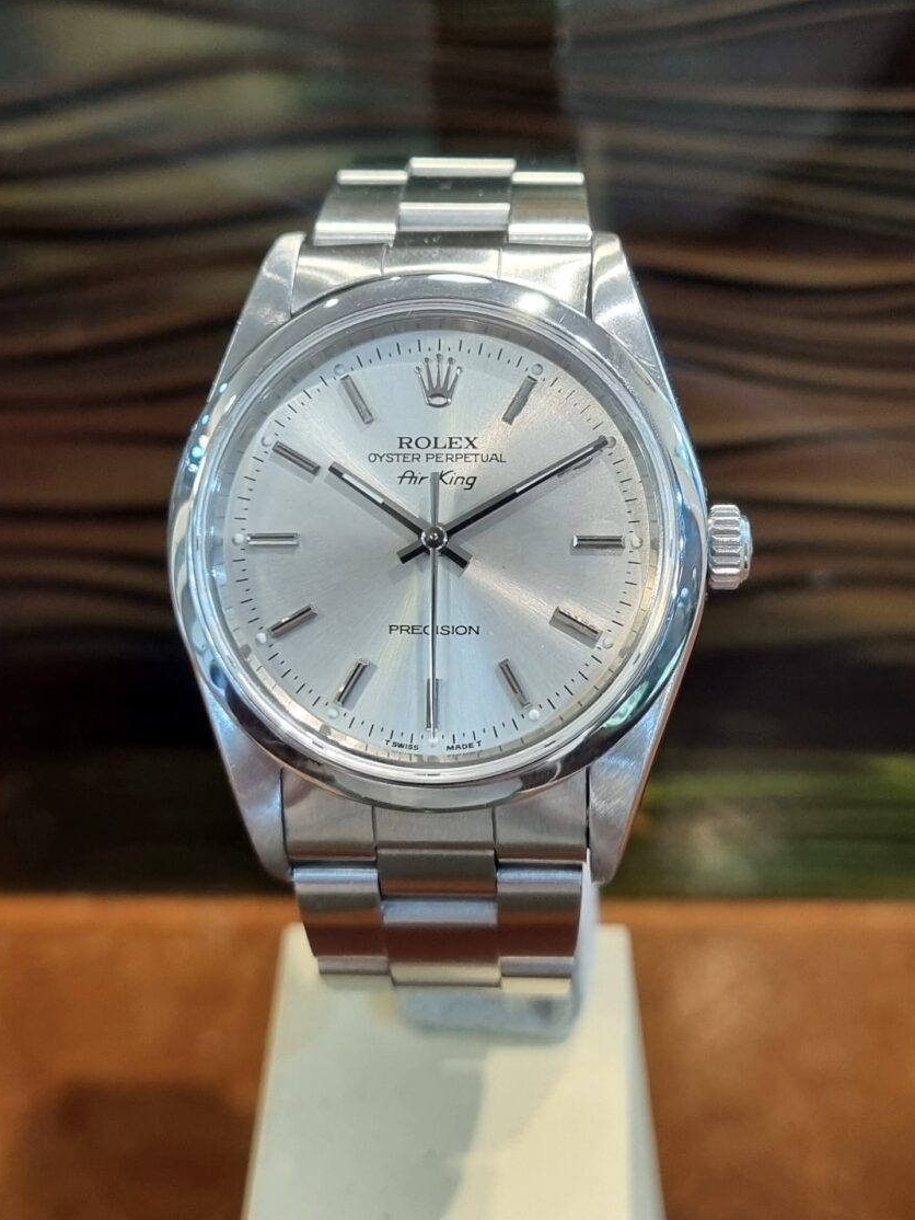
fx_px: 986
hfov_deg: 49.8
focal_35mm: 28
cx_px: 443
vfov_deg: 63.4
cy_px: 598
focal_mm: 5.4
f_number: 1.8
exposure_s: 1/50
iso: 160
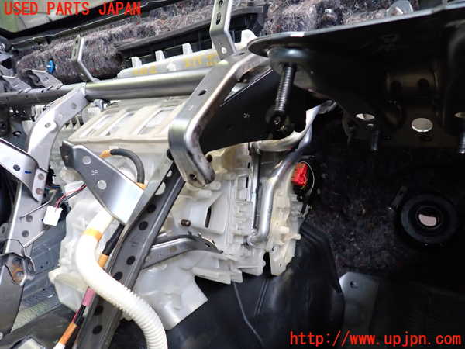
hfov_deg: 69.4
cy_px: 174
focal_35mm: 25
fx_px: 336
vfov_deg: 54.9
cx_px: 232
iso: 400
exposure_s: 1/30
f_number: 2
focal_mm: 4.5
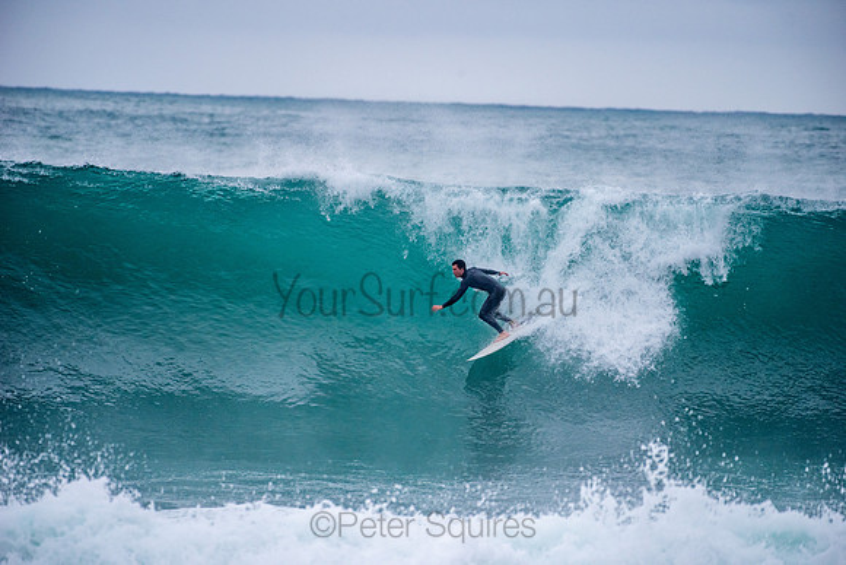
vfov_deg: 2.8
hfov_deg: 4.1
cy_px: 282
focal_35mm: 500
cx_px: 423
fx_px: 11752
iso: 720
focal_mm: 500
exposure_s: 1/1250
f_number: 5.6
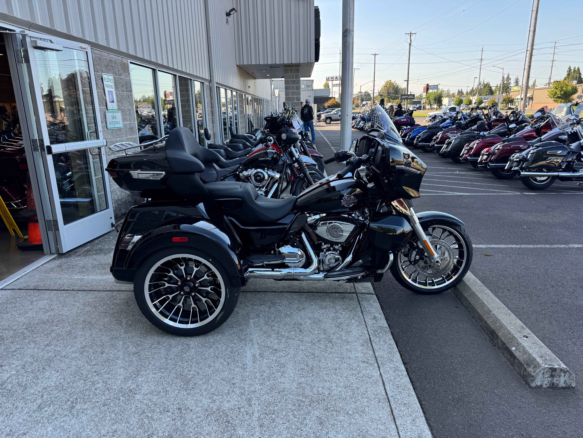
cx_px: 292
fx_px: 404
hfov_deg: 71.6
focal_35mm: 24
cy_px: 219
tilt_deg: -15.1
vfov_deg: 56.8
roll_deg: +1.9
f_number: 1.78
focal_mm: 6.76
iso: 80
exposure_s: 1/484
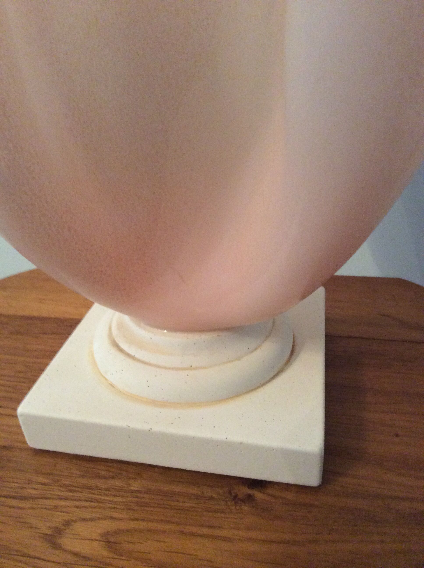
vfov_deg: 56.9
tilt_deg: -31.4
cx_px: 212
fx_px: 524
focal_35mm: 32
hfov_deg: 44.1
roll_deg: +2.8
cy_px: 284
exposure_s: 1/17
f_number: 2.4
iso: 320
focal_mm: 3.3
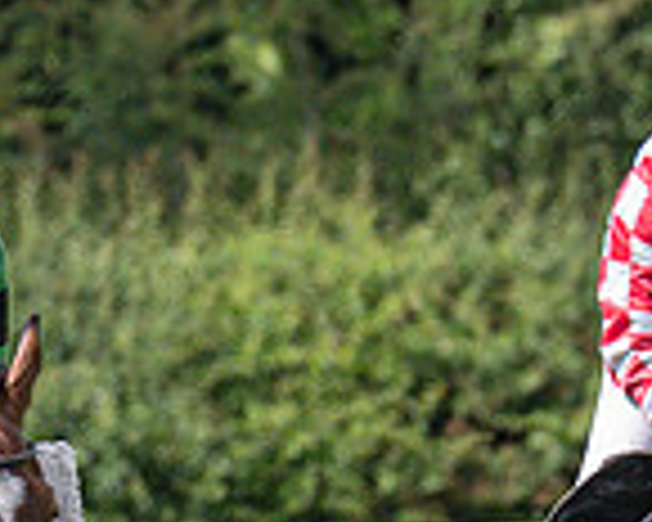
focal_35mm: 1766
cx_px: -293
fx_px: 34078
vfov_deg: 0.9
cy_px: 677
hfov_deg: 1.1
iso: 400
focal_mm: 185
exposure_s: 1/3200
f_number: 4
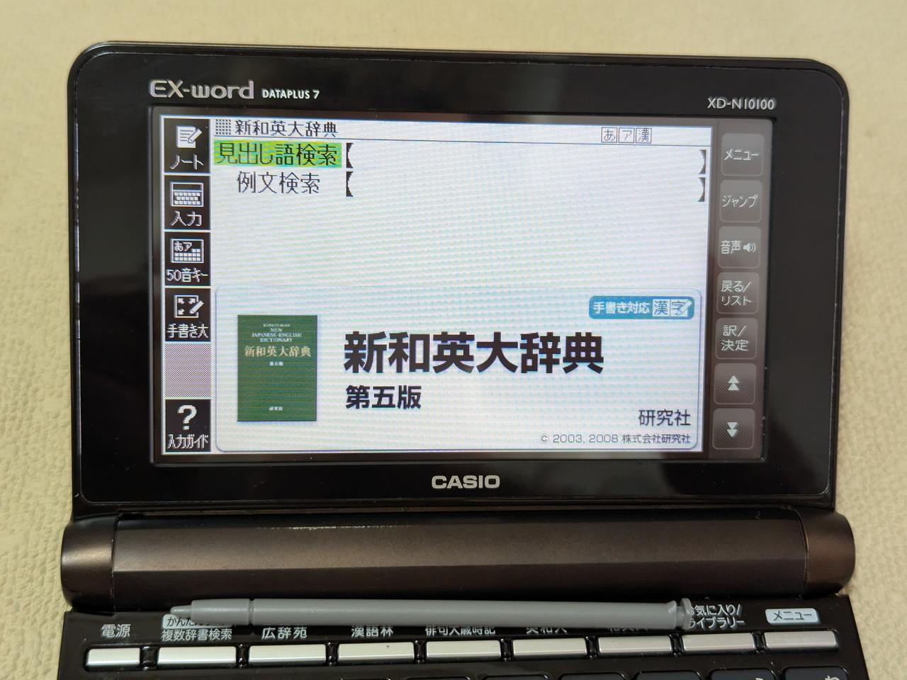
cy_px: 340
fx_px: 1258
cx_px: 454
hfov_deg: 39.7
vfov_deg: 30.3
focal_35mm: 48
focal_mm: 6.81
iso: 228
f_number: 1.85
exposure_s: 1/55.5
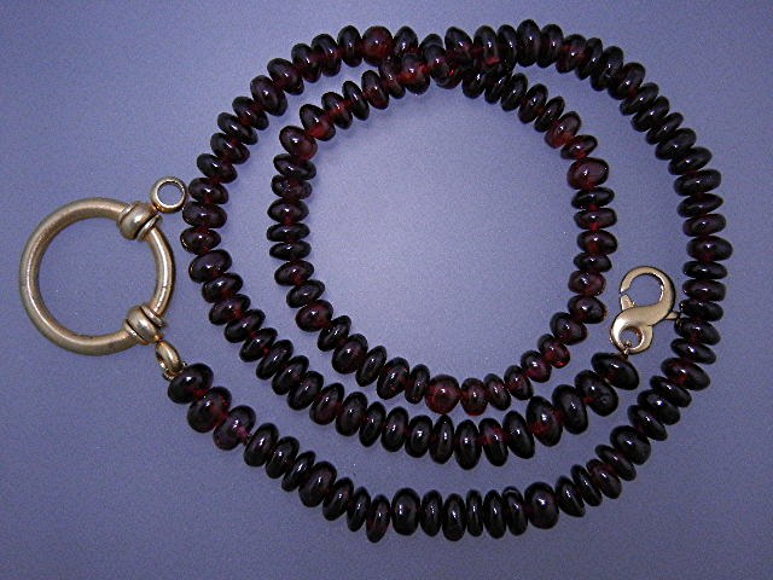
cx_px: 386
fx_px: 1005
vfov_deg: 32.2
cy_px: 290
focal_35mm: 45
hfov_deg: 42.1
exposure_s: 1/30
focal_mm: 8.1
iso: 800
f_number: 7.6
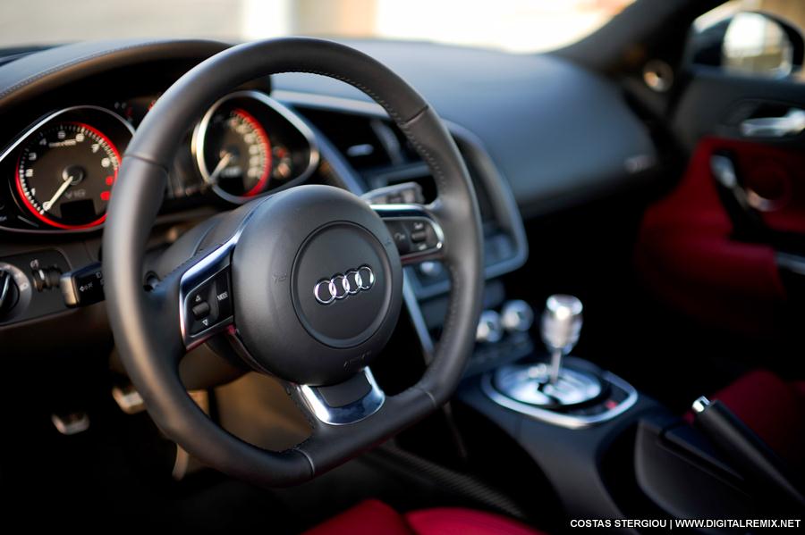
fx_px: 782
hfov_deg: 54.5
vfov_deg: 37.8
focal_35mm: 35
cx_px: 402
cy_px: 268
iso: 100
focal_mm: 35
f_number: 1.4
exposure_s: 1/100
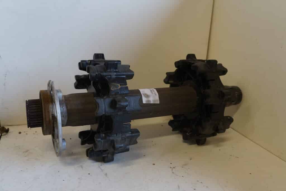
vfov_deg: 43.6
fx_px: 238
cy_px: 96
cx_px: 143
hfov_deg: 61.9
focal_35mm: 30
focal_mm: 20
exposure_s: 1/60
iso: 640
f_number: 4
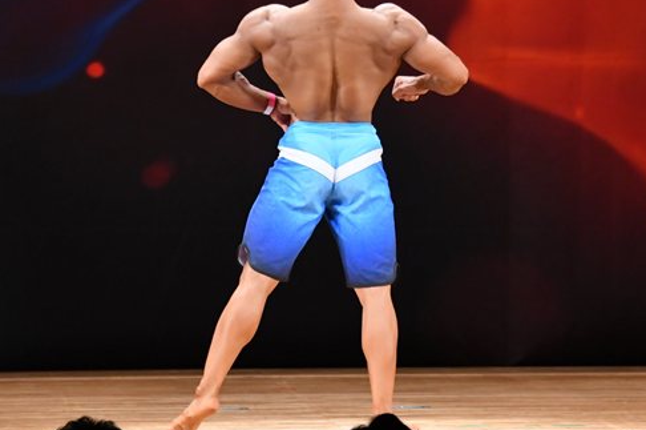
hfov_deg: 5.7
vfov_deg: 3.8
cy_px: 164
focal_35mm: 359
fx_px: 6435
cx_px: 280
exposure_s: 1/400
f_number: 5.6
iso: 3200
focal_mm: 150
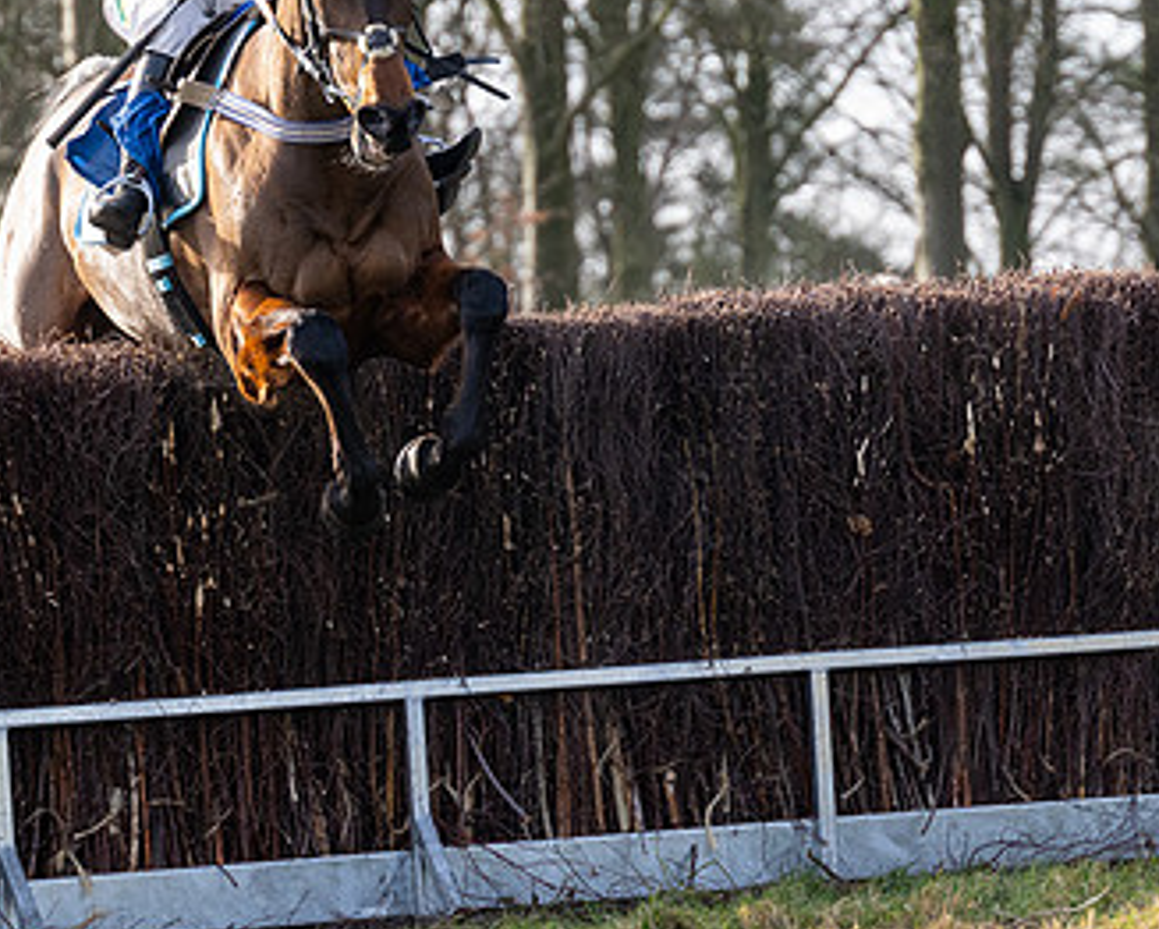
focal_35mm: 322
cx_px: 541
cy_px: 250
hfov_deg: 6.0
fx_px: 11052
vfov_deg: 4.8
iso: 800
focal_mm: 135
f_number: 4
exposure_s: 1/1600
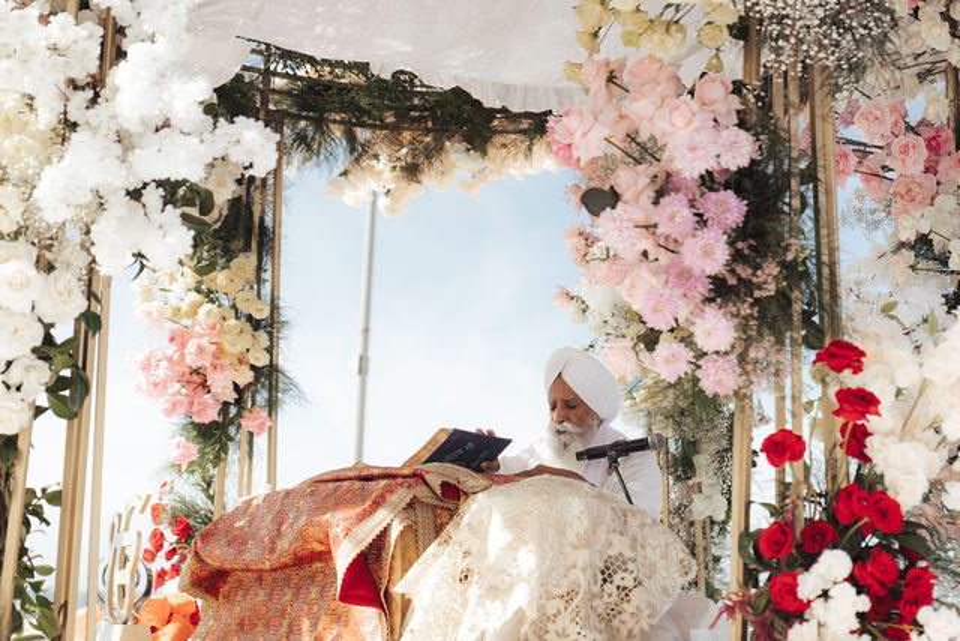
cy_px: 320
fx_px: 1627
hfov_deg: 32.9
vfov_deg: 22.3
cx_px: 480
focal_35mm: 61
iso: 400
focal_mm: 61
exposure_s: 1/8000
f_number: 2.8
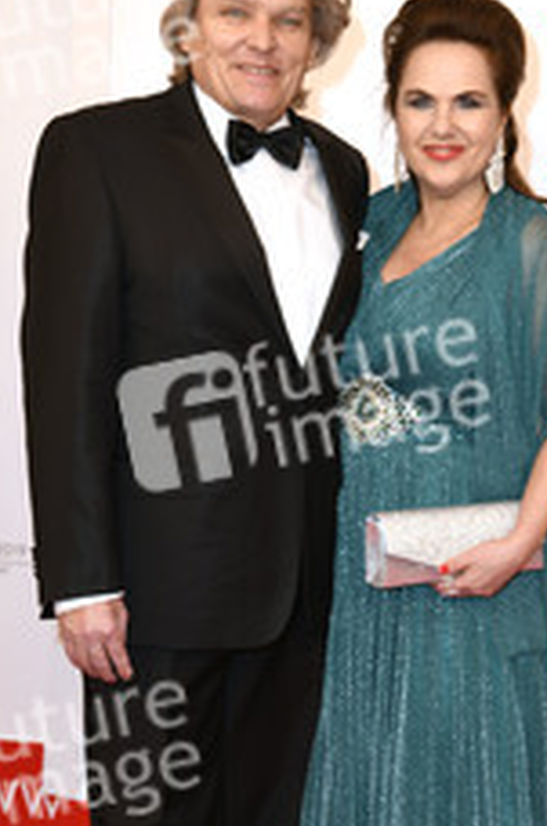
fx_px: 2495
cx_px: 409
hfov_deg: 12.5
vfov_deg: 18.7
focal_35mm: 109
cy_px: 587
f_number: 6.3
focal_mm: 62
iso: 250
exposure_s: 1/125
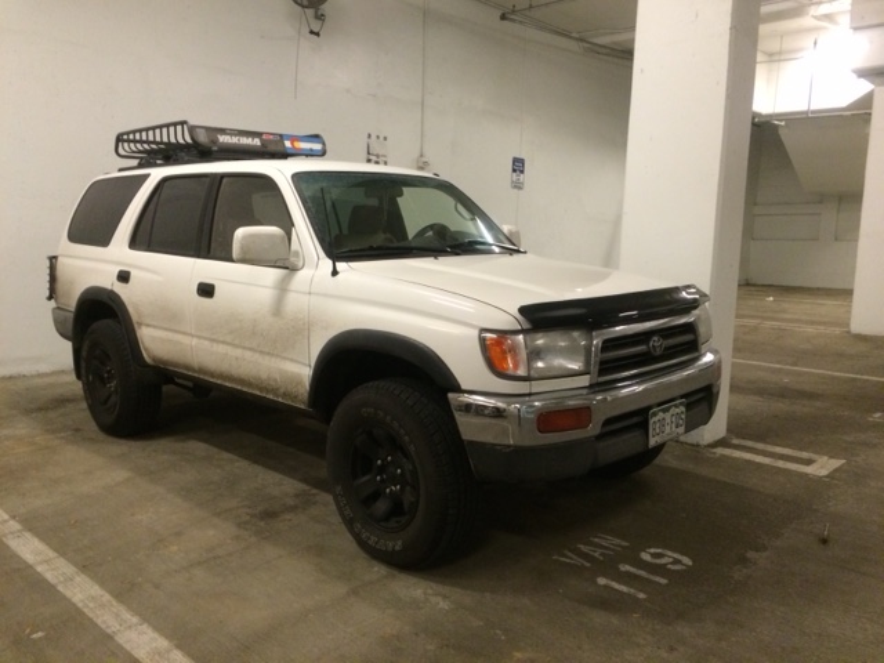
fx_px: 741
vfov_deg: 48.2
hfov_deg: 61.7
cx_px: 442
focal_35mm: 29
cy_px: 332
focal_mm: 4.15
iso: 250
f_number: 2.2
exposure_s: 1/30
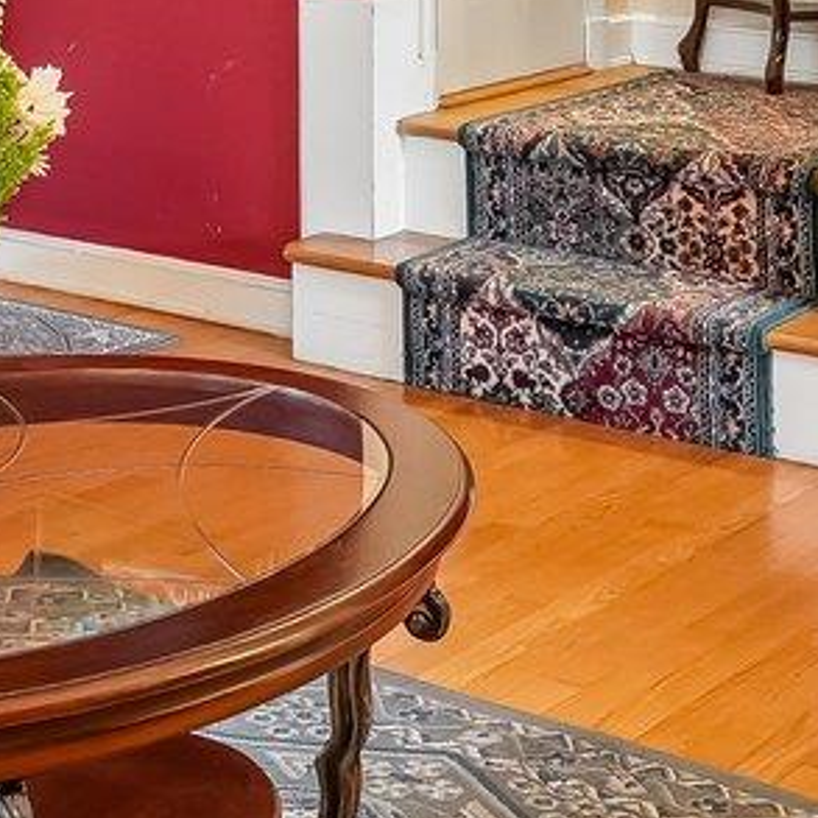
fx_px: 2619
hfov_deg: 17.0
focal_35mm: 98
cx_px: -156
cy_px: -350
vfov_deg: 16.4
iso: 400
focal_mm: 16.5
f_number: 8
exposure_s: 1/2
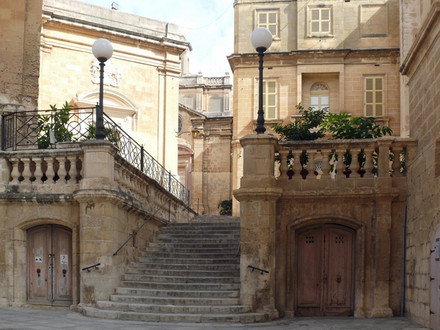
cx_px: 220
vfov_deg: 40.7
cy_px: 165
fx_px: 445
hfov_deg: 52.6
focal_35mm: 35
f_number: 5.6
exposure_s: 1/200
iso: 100
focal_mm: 7.4
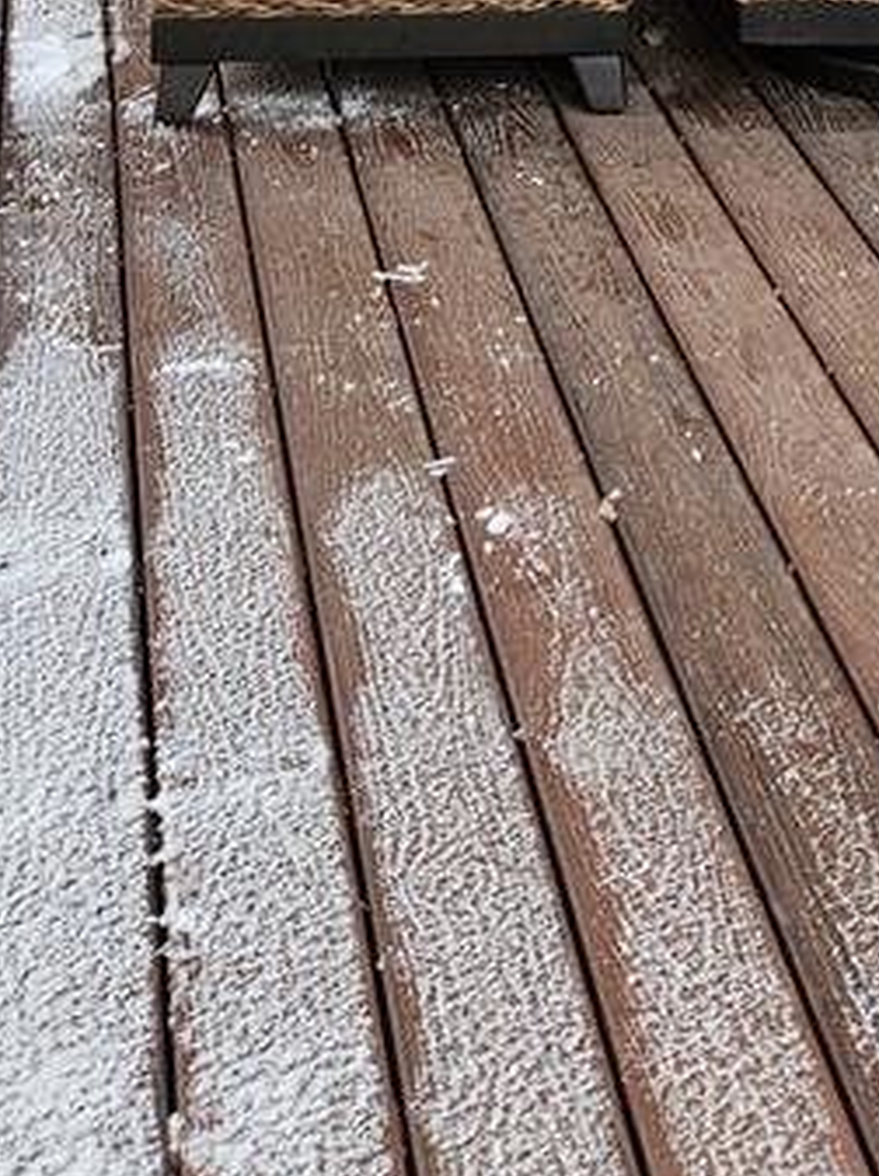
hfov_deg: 17.3
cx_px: 994
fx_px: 2782
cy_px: -537
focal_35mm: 82
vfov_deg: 20.7
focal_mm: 5.4
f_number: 1.8
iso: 32
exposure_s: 1/180
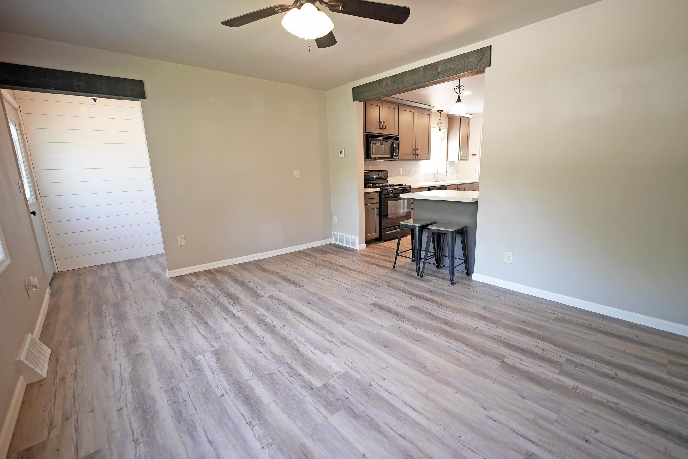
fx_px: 299
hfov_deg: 97.9
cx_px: 363
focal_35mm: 16
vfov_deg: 75.0
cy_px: 237
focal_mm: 14.6
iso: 320
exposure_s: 1/30
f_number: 2.8
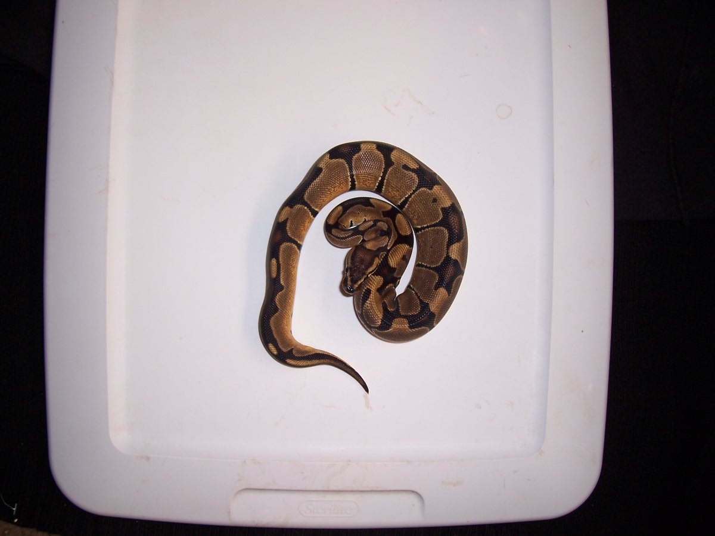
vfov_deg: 41.8
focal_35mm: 34
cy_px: 268
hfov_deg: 54.0
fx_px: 702
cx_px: 358
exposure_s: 1/60
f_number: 2.7
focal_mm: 5.6
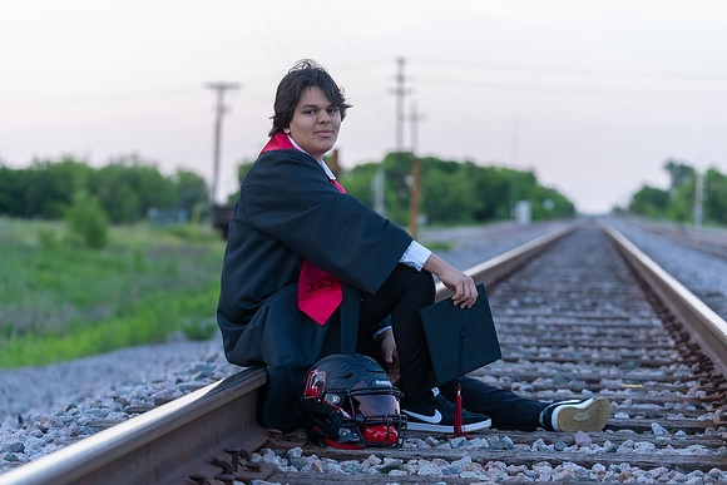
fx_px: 2040
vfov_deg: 13.6
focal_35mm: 101
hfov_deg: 20.2
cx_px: 364
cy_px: 242
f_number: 3.5
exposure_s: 1/320
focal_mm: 101
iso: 1000
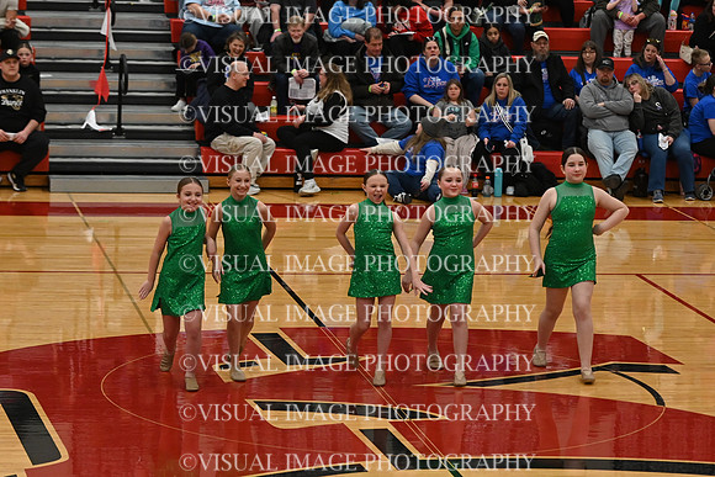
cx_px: 358
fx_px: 2741
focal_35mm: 138
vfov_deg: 9.9
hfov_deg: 14.9
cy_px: 238
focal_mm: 92
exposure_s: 1/400
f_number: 4
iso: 3200
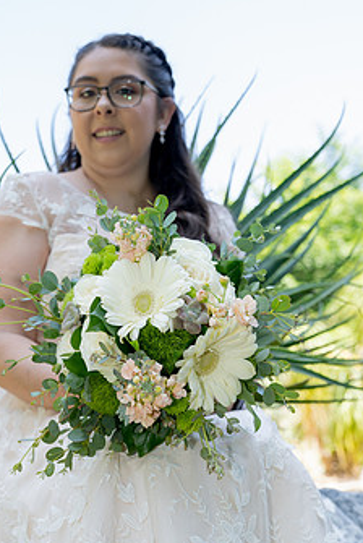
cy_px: 323
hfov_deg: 26.4
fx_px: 770
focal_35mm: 51
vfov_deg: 38.7
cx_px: 131
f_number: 4
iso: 250
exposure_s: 1/250
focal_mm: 38
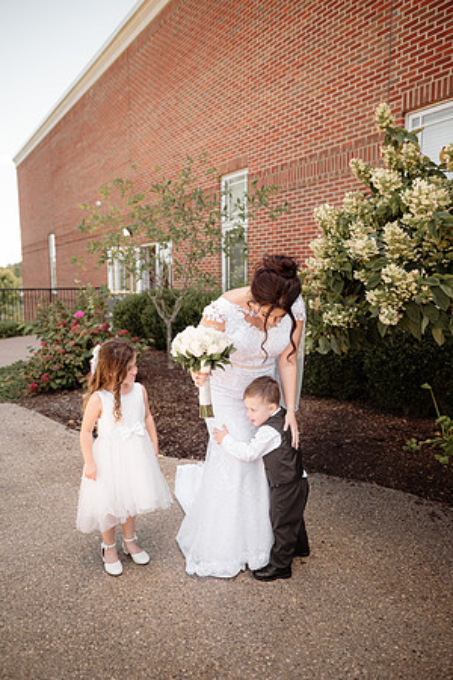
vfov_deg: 73.7
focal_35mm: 24
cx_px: 226
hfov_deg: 53.1
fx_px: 453
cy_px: 340
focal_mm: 24
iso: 125
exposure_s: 1/500
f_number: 2.2
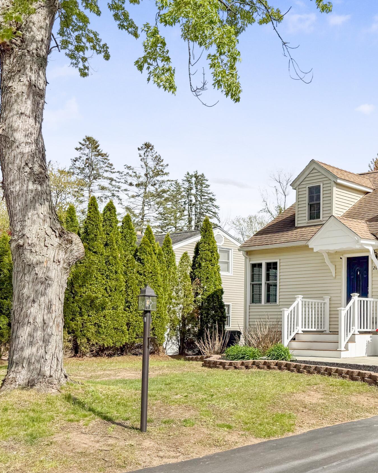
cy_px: 237
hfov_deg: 32.1
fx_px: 587
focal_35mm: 42
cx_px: 399
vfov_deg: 43.8
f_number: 1.78
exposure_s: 1/6711
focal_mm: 6.76
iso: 80
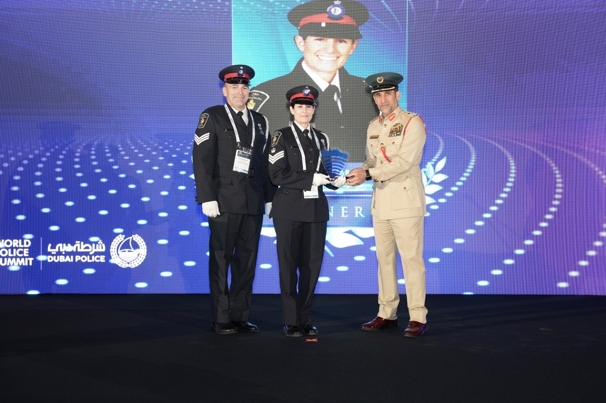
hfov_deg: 41.1
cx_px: 303
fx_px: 808
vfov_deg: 28.0
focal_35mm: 48
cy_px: 202
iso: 1600
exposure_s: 1/160
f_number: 4.5
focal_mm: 48
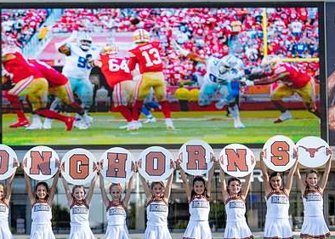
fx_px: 846
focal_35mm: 89
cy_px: 199
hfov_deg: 22.2
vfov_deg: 15.9
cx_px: 93
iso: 100
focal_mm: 50
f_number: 1.6
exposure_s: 1/2500
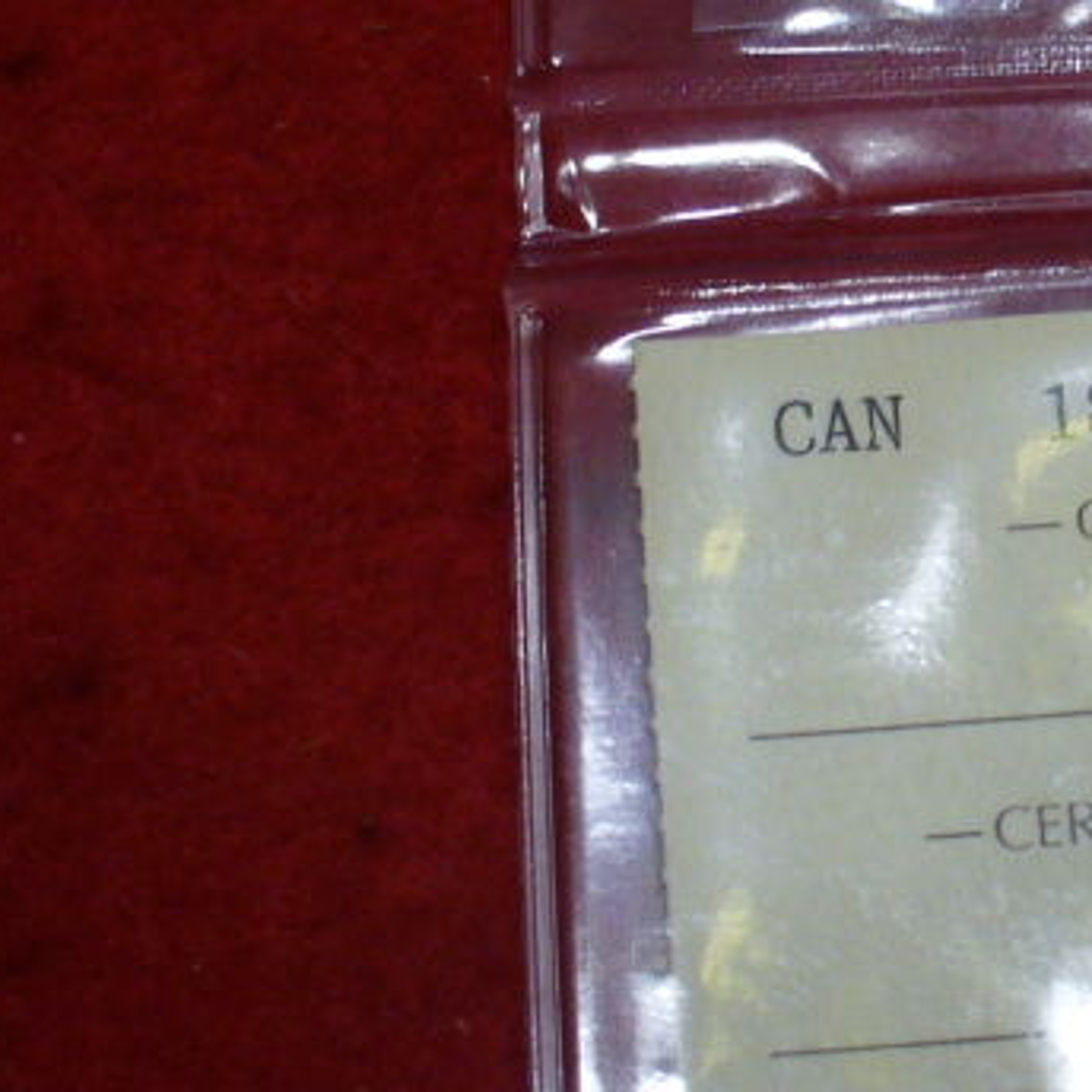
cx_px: 1213
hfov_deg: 17.6
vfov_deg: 18.2
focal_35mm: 95
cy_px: 302
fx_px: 3391
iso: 100
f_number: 2.8
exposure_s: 1/30
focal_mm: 6.1
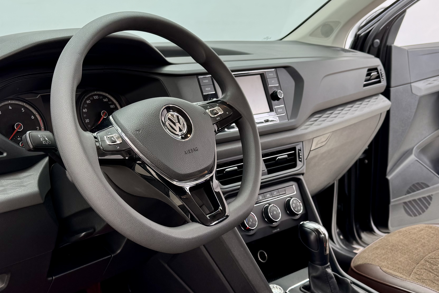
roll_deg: +1.0
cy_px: 133
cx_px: 157
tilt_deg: -11.2
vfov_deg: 31.2
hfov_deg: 44.9
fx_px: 524
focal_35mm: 43
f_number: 1.78
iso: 50
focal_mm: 6.76
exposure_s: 1/121
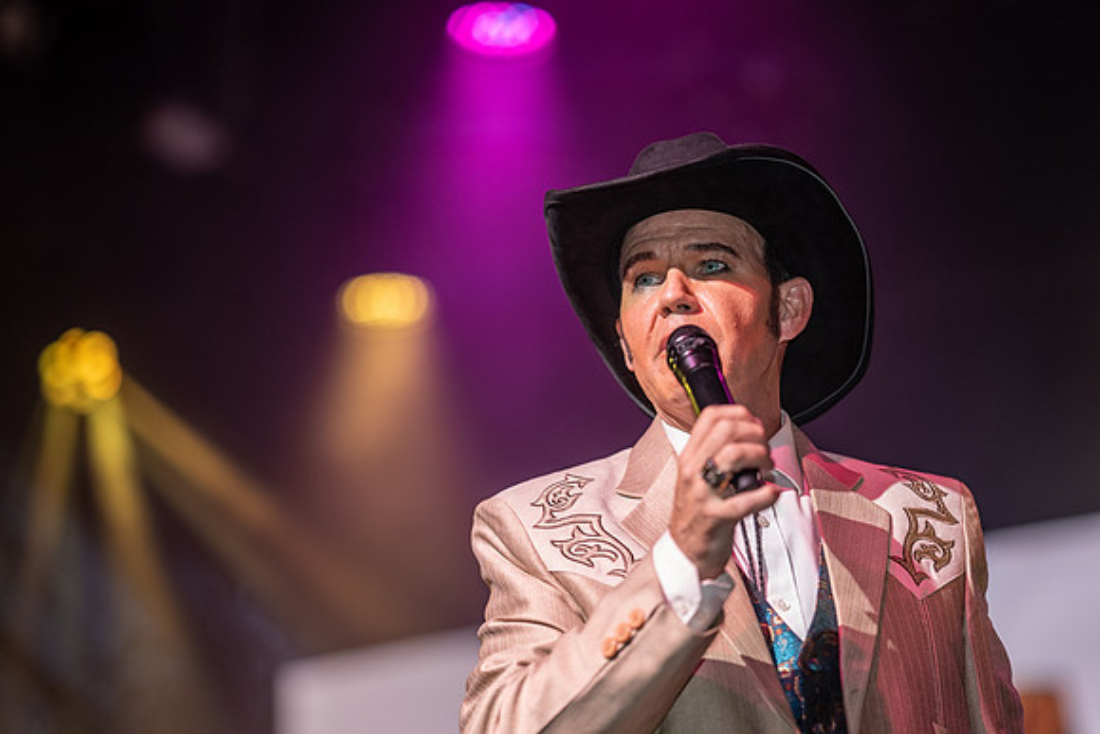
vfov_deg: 10.2
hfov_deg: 15.2
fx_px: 4126
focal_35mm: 135
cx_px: 550
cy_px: 367
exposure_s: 1/250
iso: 320
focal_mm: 135
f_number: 1.8
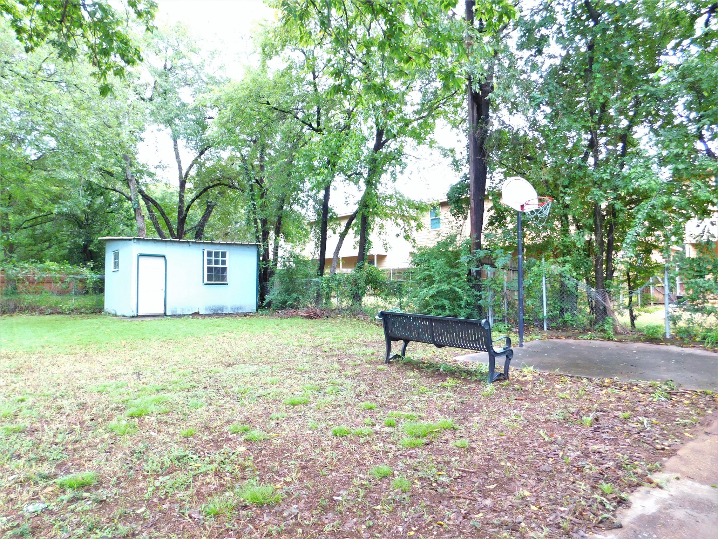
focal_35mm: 23
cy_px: 270
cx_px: 359
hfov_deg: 73.9
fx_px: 477
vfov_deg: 58.9
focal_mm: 4
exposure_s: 1/30
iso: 180
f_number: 3
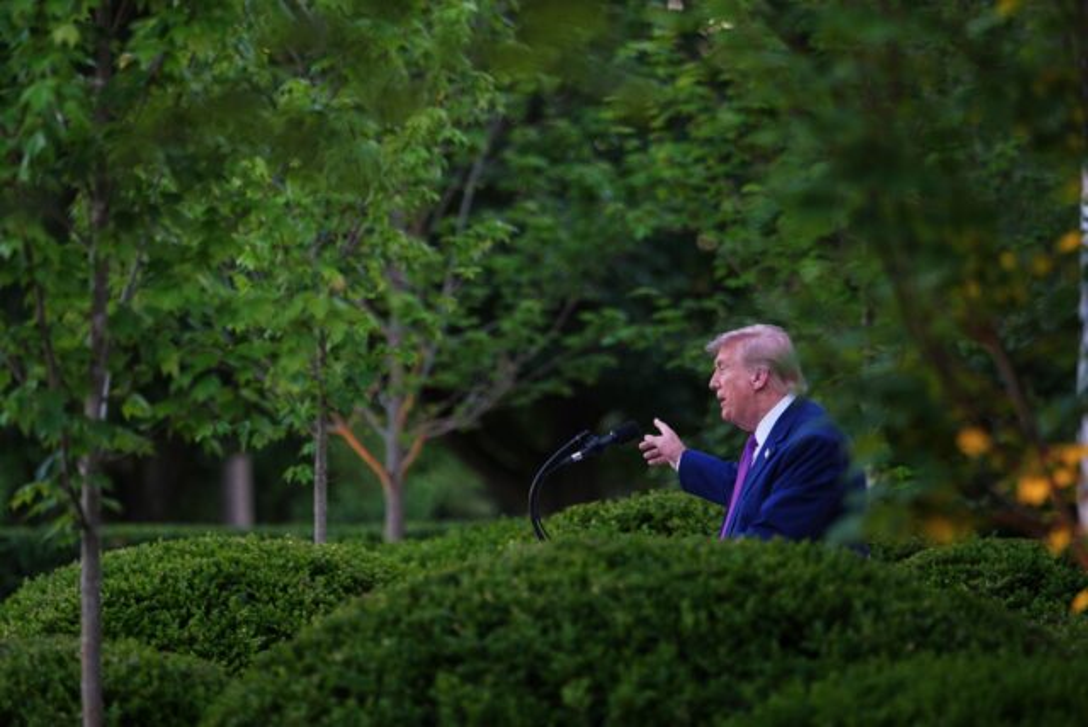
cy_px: 364
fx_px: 5747
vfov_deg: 7.2
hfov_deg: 10.8
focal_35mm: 190
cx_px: 544
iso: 125
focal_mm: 127
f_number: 2
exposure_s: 1/500
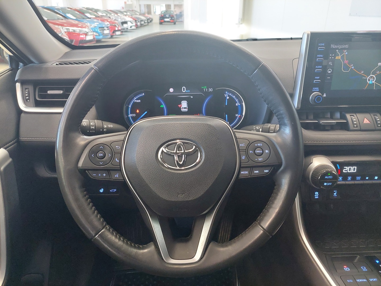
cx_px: 190
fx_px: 275
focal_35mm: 25
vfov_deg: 54.9
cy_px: 143
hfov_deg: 69.4
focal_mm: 5.23
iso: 500
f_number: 1.8
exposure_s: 1/33
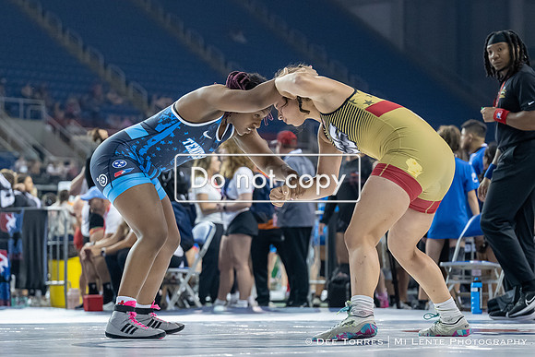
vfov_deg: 10.7
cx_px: 252
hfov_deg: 16.0
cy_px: 243
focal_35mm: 128
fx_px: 1909
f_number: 2.8
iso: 2800
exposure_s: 1/800
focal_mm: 70
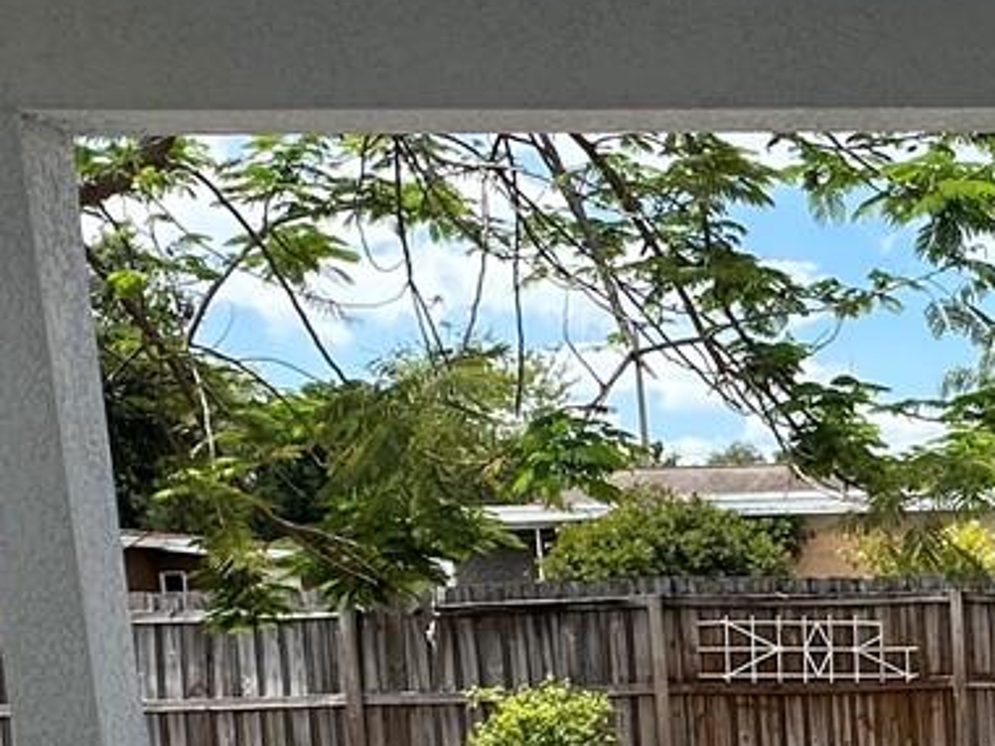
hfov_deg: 28.5
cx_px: 1194
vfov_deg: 23.3
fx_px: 1696
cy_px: 822
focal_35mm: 59
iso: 50
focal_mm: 2.22
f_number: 2.2
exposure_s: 1/1276
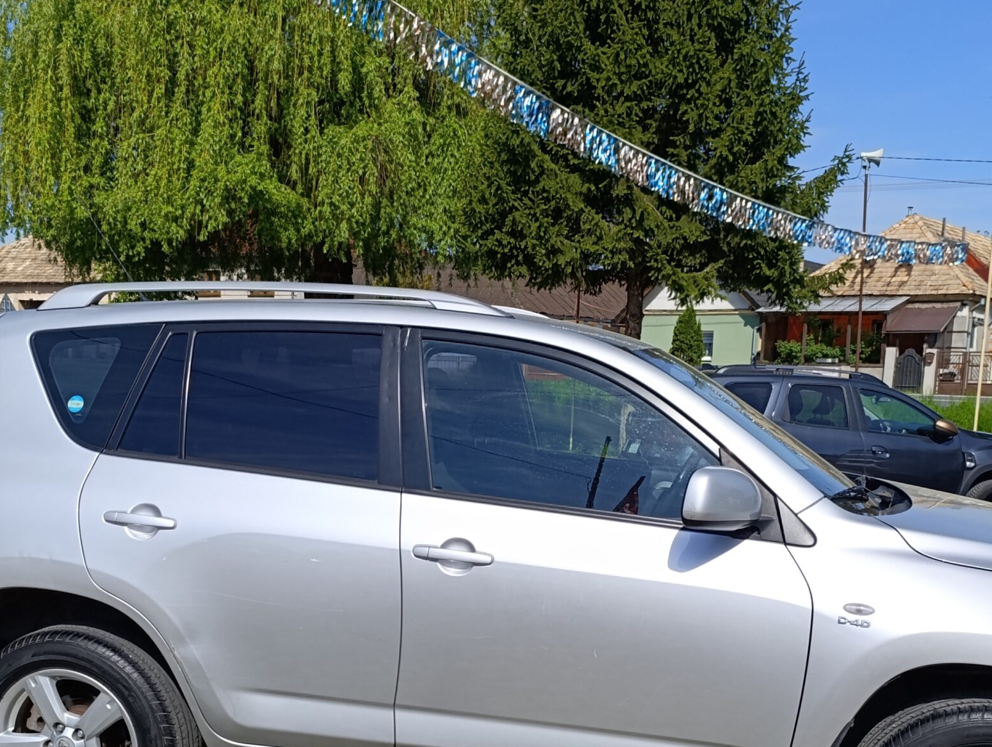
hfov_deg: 48.9
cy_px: 564
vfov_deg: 36.9
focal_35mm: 38
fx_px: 1091
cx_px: 537
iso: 50
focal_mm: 6.14
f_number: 1.6
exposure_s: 1/1041
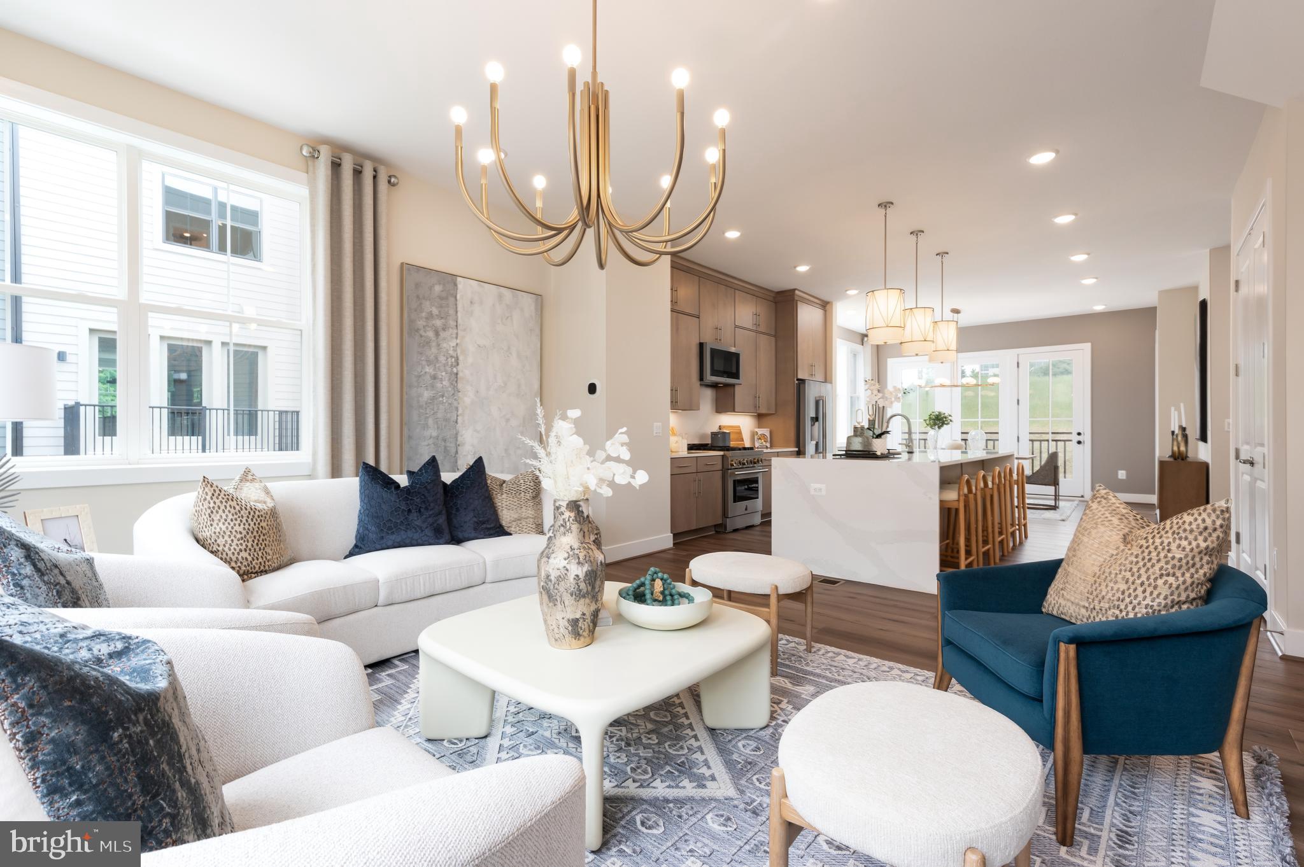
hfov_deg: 96.8
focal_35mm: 16
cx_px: 652
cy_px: 434
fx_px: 579
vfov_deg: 73.7
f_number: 16
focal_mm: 16
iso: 800
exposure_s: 1/40
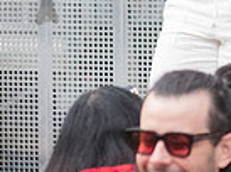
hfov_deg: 1.9
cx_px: 328
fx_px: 6922
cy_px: -106
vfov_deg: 1.4
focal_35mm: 1040
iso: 4000
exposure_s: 1/2500
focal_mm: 200
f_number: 4.5
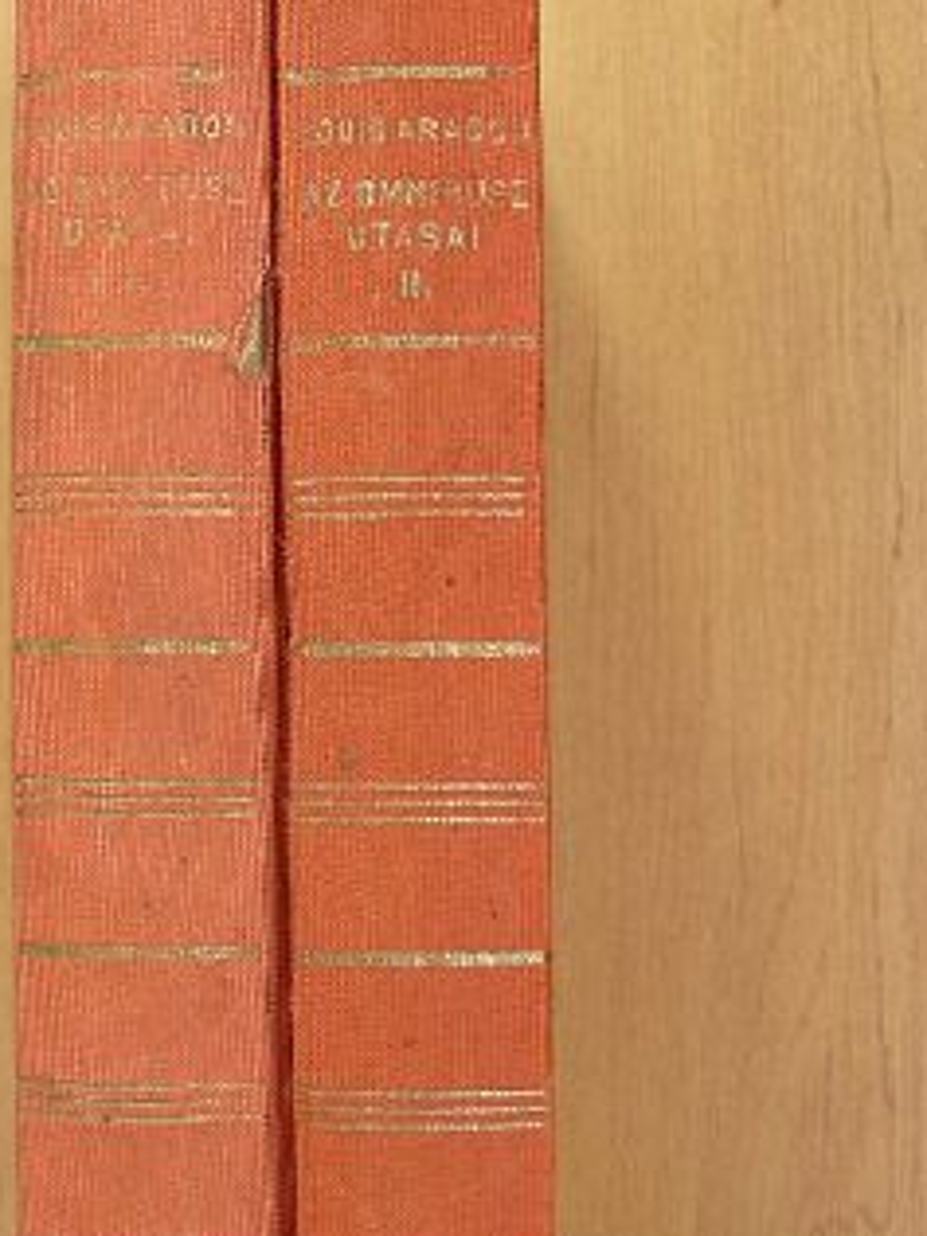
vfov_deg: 30.7
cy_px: 679
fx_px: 2249
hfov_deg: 23.2
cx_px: 301
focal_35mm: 63
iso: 100
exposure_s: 1/15.1
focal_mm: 7.4
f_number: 3.5
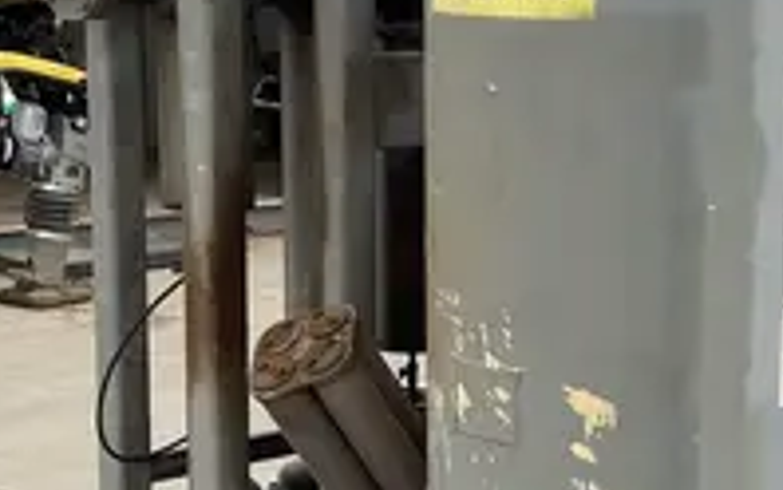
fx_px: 2178
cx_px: 542
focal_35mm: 102
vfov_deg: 12.8
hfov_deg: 20.3
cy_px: 377
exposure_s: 1/963
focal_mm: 4.2
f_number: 1.6
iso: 32
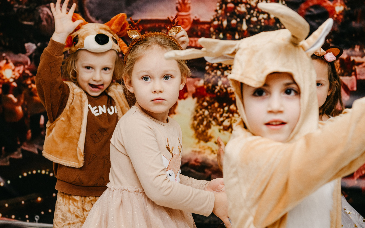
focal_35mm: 89
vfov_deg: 14.7
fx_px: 885
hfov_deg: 23.3
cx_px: 150
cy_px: 106
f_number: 4.5
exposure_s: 1/160
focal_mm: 70
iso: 320
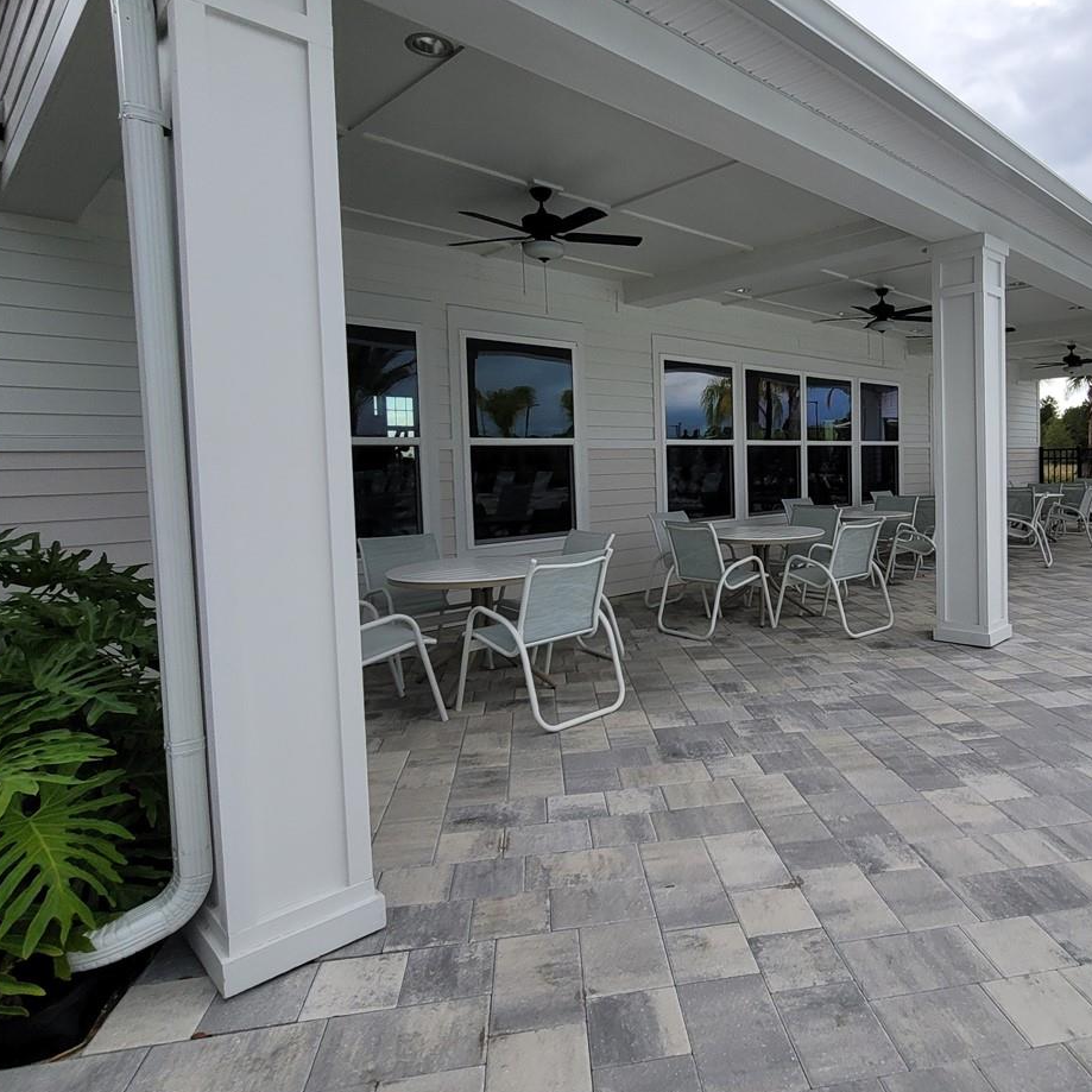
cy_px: 511
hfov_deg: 73.1
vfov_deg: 74.7
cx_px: 706
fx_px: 714
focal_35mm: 20
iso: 64
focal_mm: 2.2
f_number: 2.2
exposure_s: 1/438
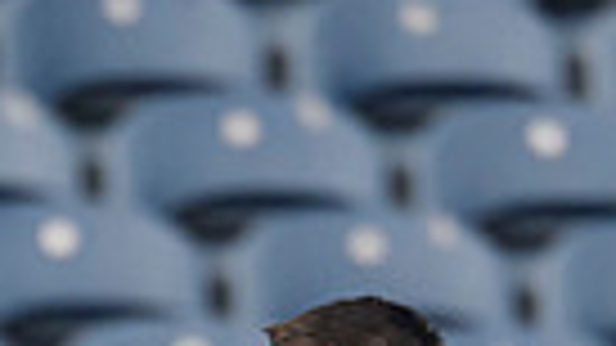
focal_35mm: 4431
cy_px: 869
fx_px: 72361
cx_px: 499
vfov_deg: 0.3
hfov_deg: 0.5
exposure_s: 1/1600
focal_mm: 784
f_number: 5.6
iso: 2500
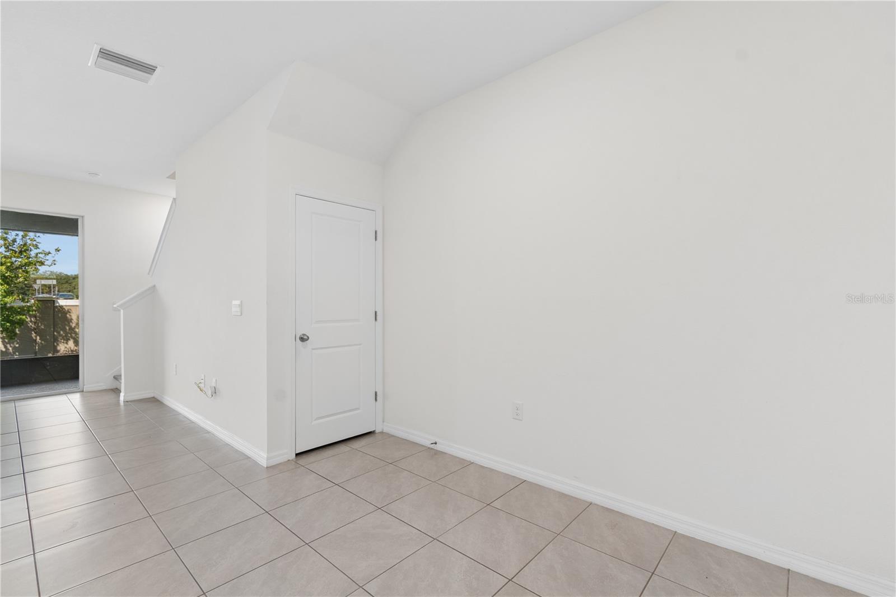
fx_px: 373
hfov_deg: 100.4
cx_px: 448
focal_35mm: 15
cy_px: 298
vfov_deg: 77.3
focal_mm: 10
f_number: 7.1
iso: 100
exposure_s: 1/2.5
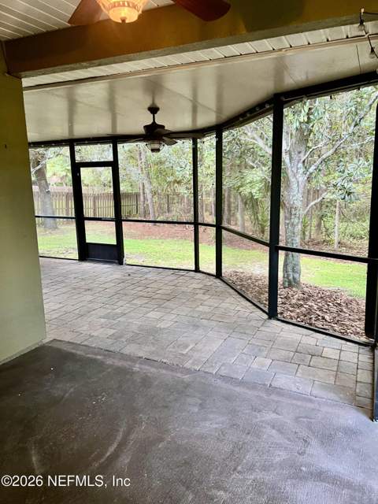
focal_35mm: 26
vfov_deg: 67.3
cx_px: 189
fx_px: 379
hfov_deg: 53.1
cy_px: 252
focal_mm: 5.7
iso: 400
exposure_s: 1/60
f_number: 1.5
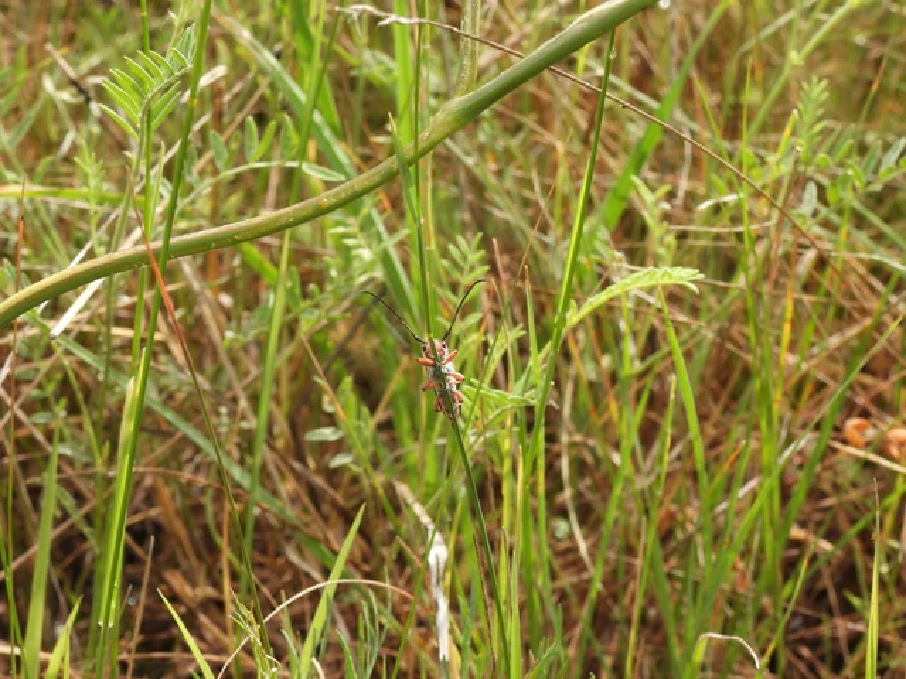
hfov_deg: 14.6
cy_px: 340
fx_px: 3533
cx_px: 453
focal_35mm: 135
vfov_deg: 11.0
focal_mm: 24.1
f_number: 5
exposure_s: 1/200
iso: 100
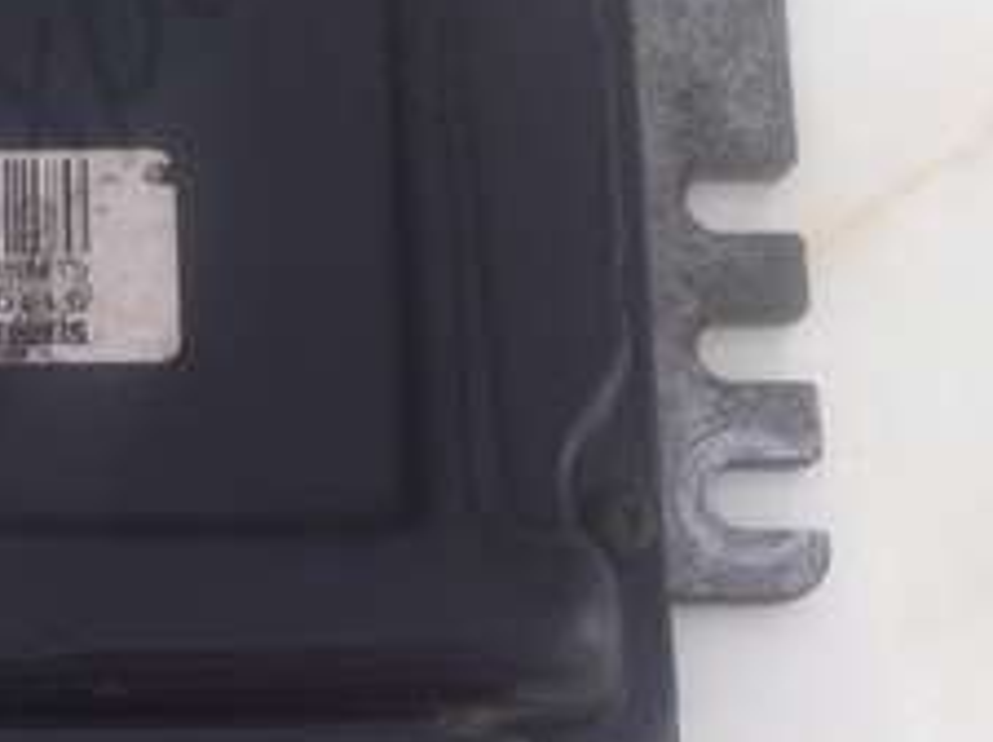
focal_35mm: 121
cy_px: 241
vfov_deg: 12.2
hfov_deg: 15.9
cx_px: -97
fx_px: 3465
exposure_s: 1/30
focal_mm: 3.85
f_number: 2.8
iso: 80
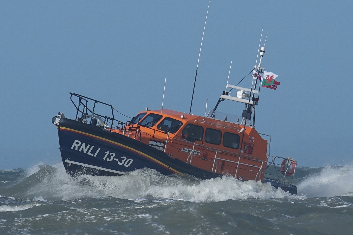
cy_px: 118
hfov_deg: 3.8
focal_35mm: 547
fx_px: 5363
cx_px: 176
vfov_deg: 2.5
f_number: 5
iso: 100
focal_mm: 200.72
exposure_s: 1/1000
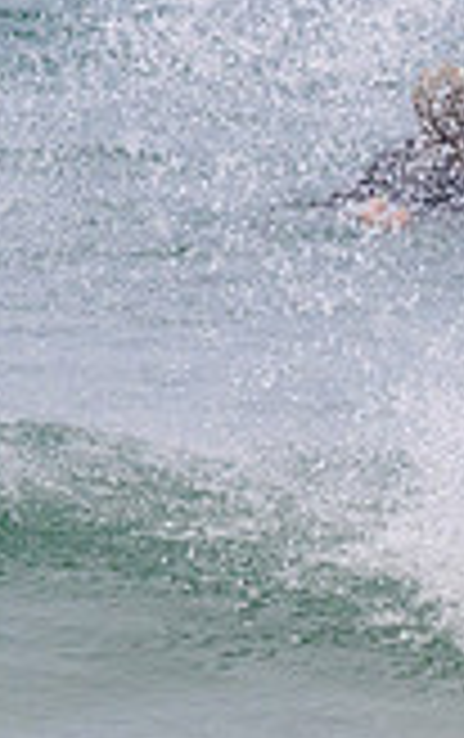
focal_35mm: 2646
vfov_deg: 0.8
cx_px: 960
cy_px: 685
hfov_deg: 0.5
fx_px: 53349
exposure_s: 1/2000
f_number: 11
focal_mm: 590
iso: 900
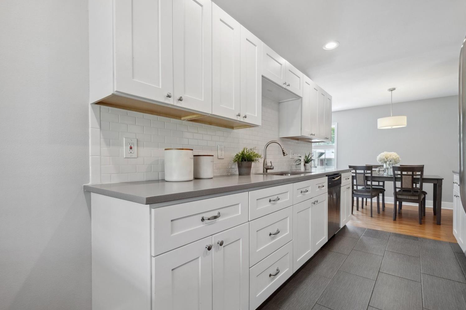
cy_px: 163
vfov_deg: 73.7
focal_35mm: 16
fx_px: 207
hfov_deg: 96.7
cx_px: 244
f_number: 8
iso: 400
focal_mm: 10
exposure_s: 1/13
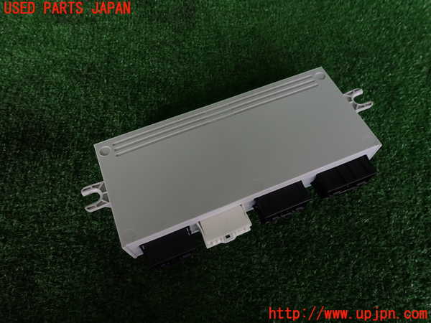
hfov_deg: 69.4
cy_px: 162
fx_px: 311
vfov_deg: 54.9
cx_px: 216
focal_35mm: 25
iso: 100
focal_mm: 4.5
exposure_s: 1/125
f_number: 2.8
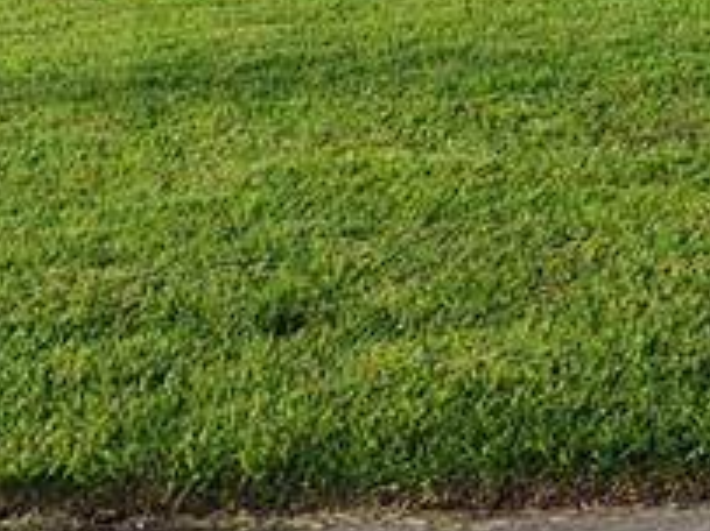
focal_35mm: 136
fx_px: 2788
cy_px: -332
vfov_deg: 10.4
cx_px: 1777
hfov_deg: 11.6
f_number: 1.9
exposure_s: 1/330
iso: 50
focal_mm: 6.12
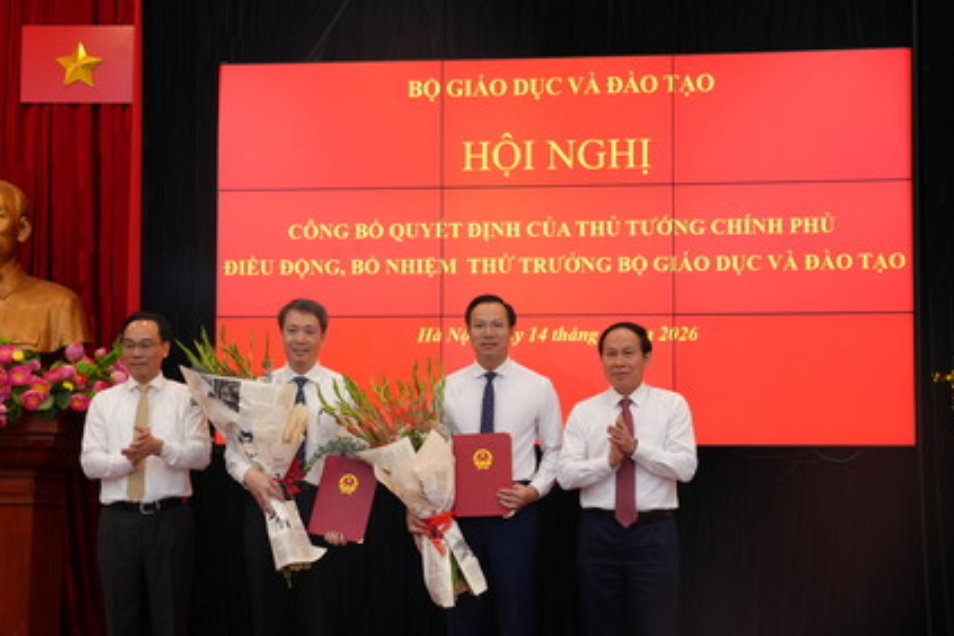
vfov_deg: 22.2
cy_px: 383
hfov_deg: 32.8
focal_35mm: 61
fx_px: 1616
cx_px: 417
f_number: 9
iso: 1600
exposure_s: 1/30
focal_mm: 43
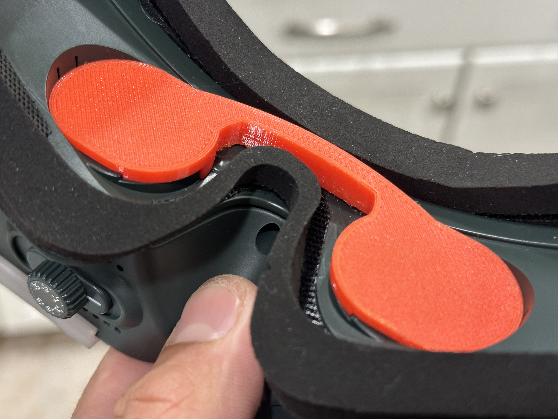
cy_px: 210
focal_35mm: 48
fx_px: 774
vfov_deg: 30.3
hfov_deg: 39.7
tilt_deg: -45.4
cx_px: 279
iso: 125
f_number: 1.78
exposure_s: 1/60
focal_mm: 6.86
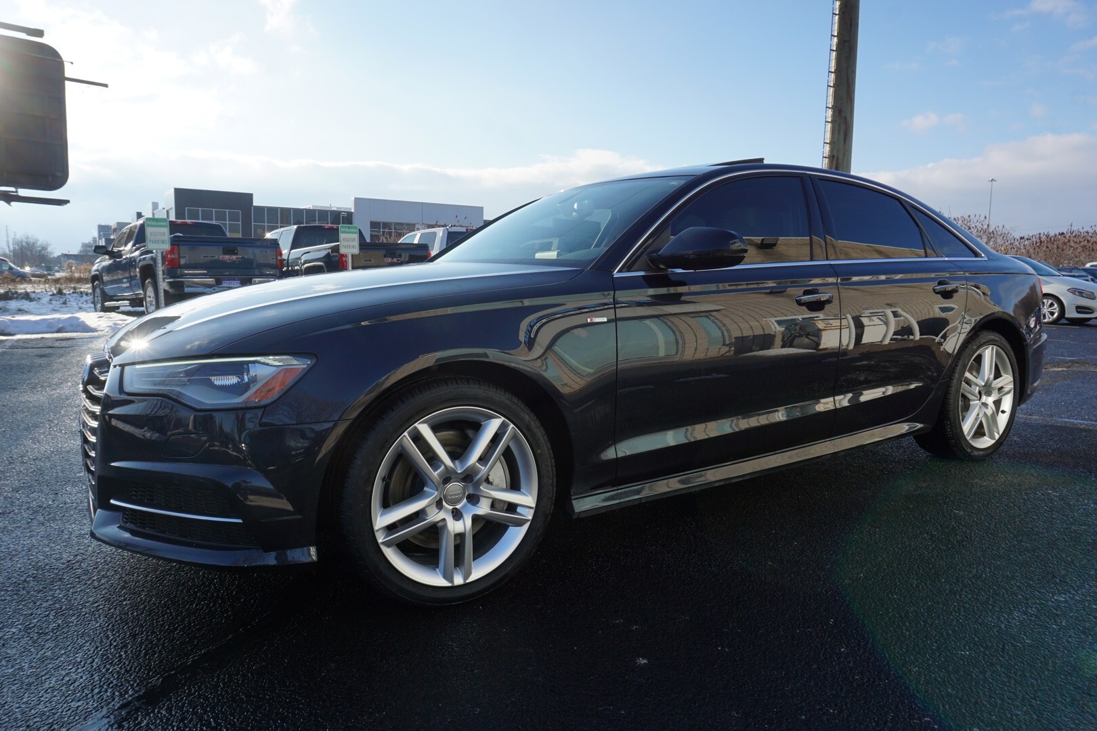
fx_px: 731
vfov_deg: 53.1
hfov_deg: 73.7
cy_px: 366
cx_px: 548
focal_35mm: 24
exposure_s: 1/200
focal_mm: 16
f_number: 9
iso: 100
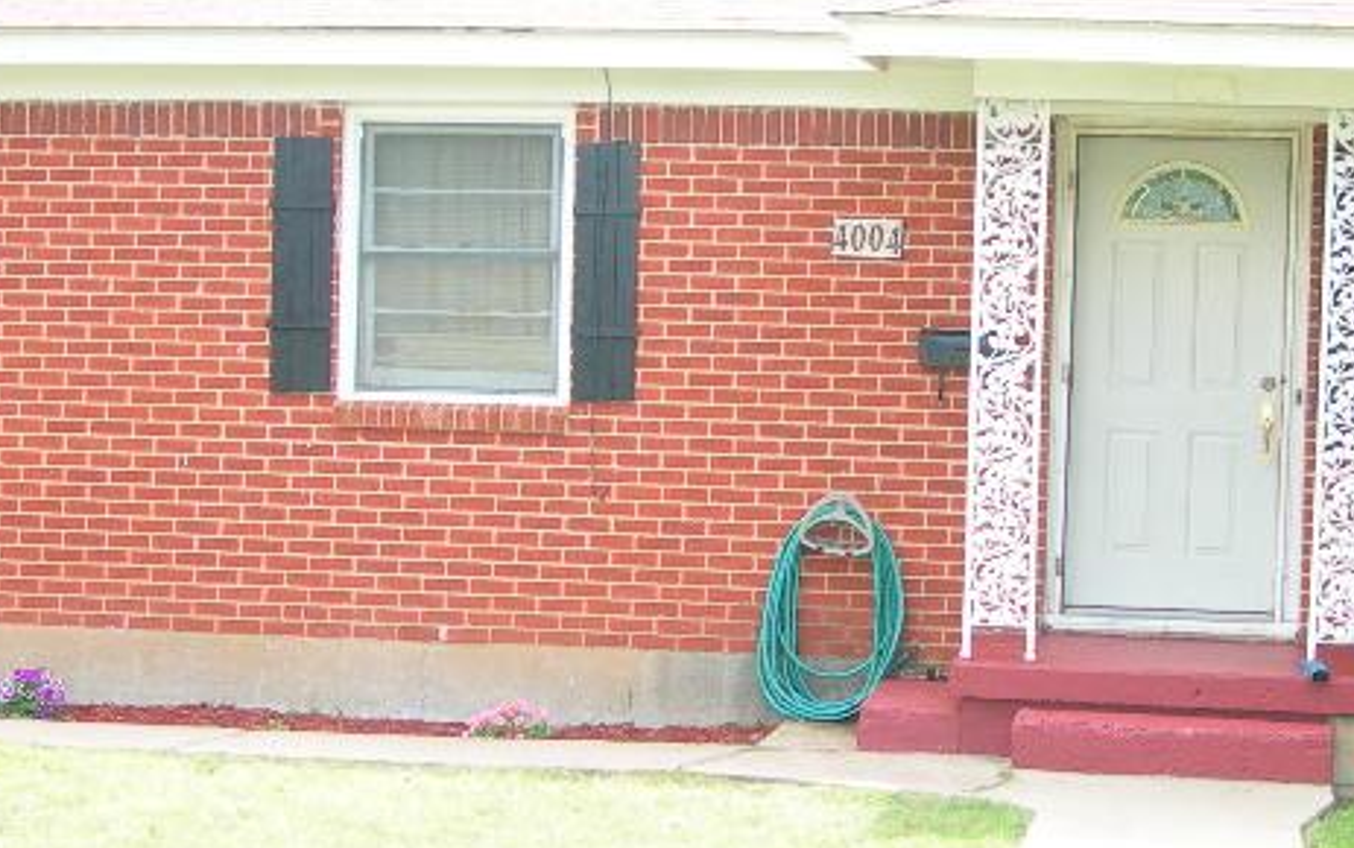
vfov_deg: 14.7
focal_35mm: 89
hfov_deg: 23.2
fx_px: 3286
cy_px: 605
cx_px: 845
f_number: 2.8
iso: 50
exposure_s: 1/121
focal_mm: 7.8
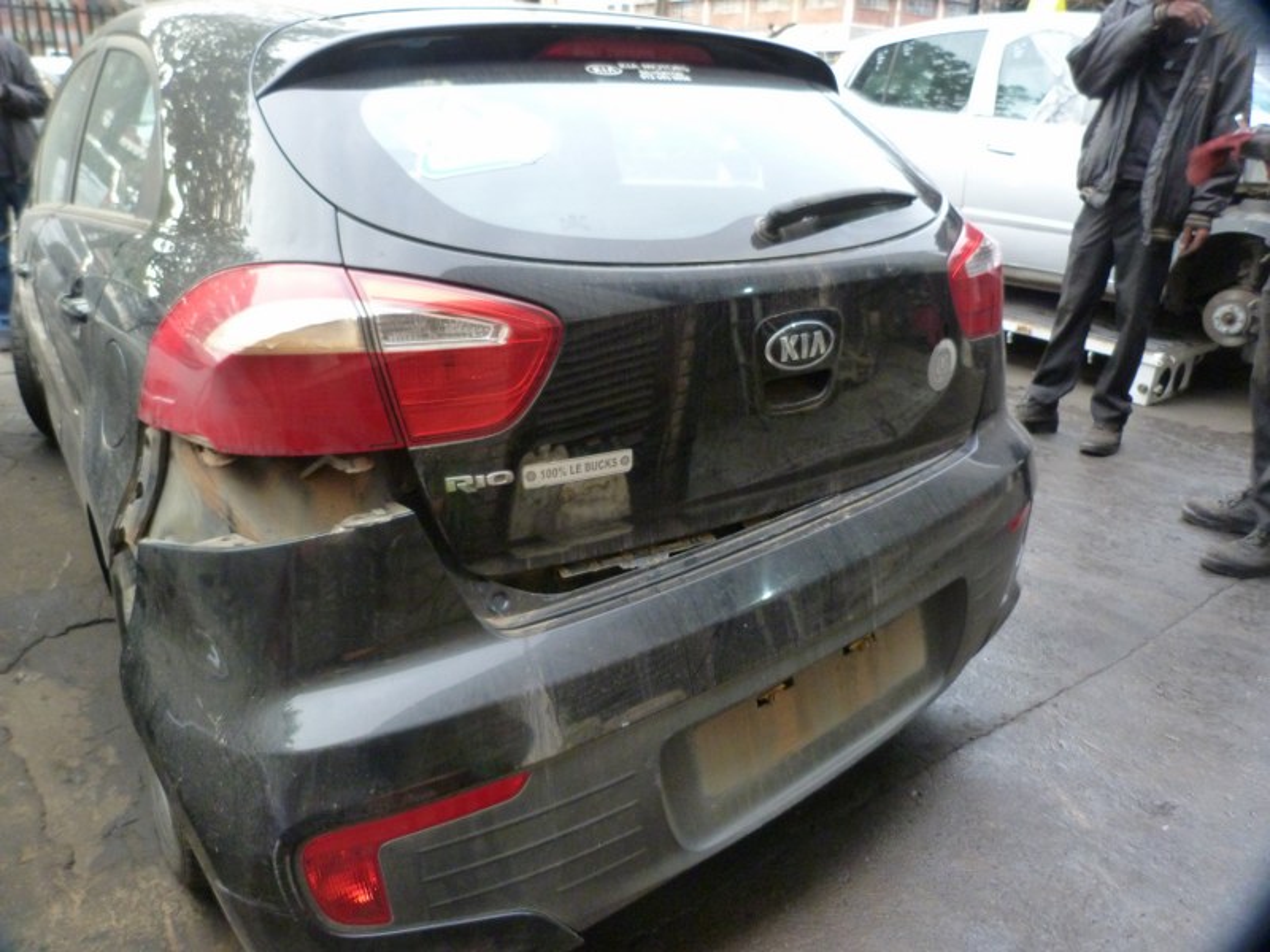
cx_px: 635
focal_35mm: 25
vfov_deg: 54.9
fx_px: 917
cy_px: 476
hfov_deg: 69.4
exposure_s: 1/50
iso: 400
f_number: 2.8
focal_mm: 4.5
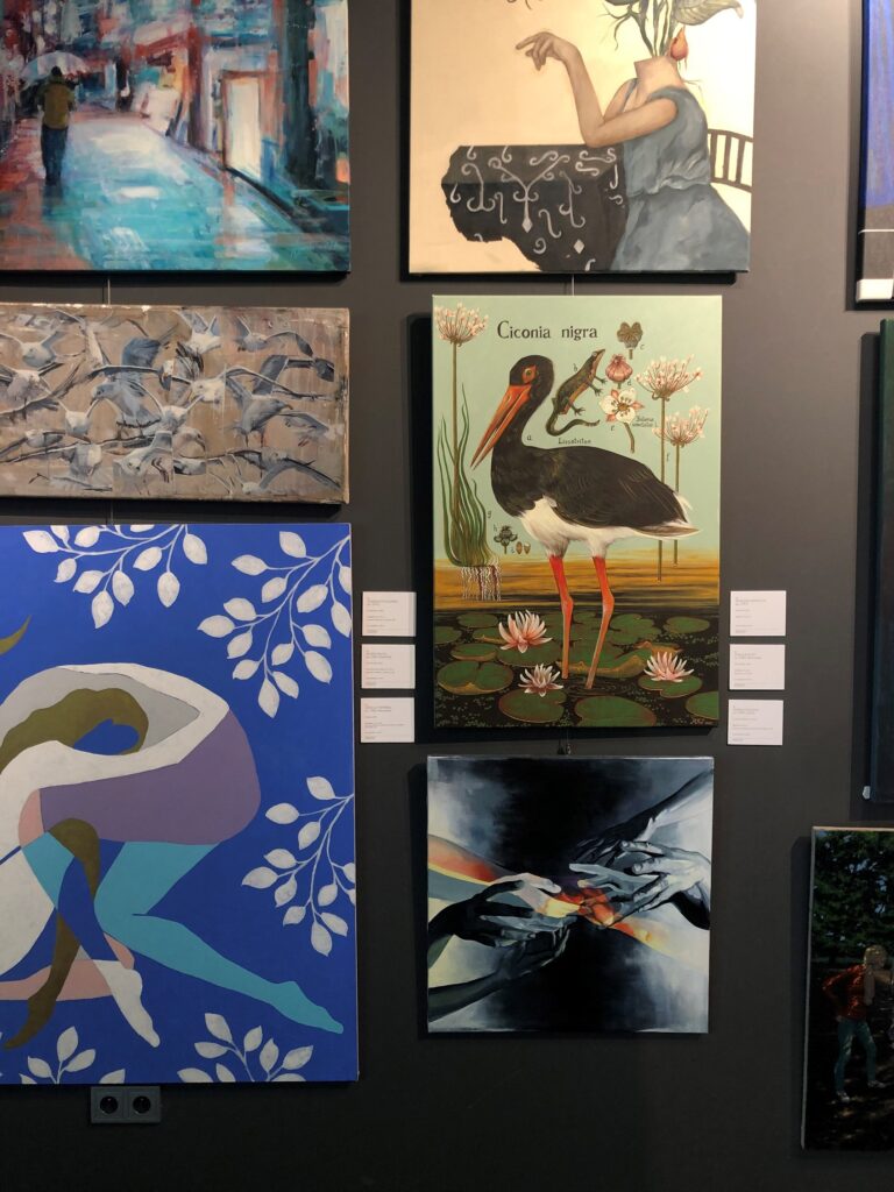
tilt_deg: -3.5
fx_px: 964
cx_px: 447
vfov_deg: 63.4
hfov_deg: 49.7
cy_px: 596
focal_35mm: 28
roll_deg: +0.2
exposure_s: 1/20
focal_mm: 4
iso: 40
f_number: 1.8
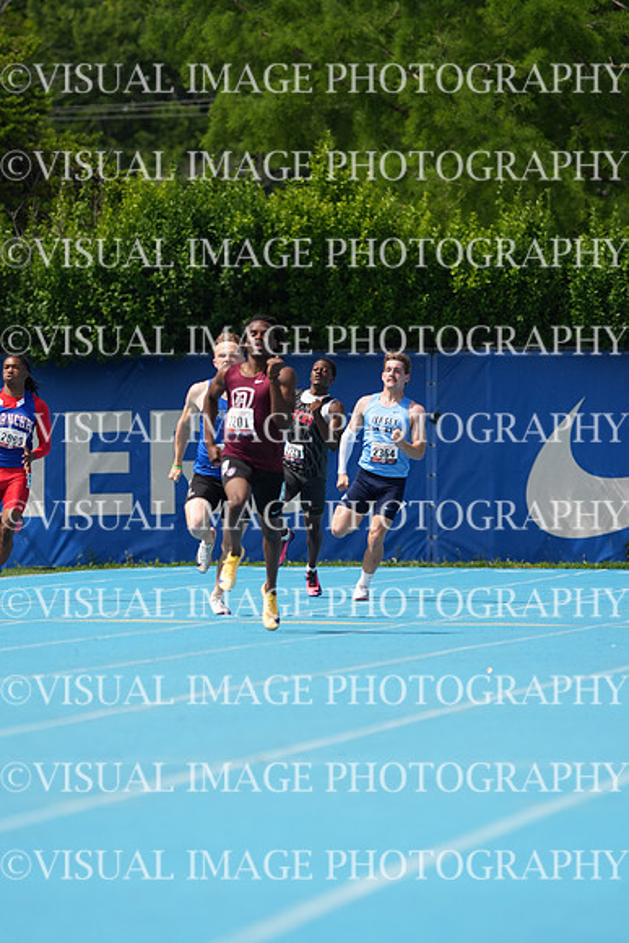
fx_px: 8486
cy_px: 472
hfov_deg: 4.2
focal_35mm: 324
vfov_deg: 6.4
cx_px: 314
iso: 500
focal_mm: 324
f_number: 6.3
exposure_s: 1/2000
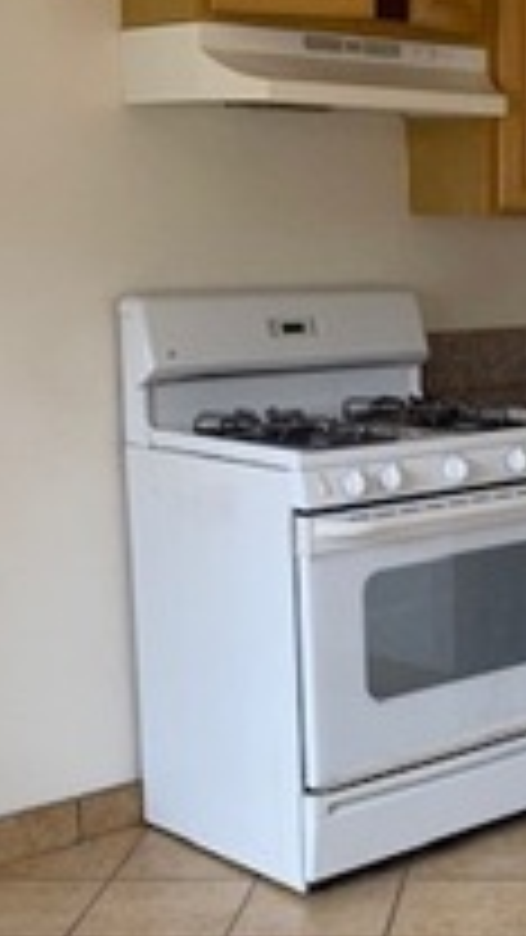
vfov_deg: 30.9
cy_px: 554
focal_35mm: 68
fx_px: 1686
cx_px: 618
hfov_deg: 17.0
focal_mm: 4.25
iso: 125
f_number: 1.8
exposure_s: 1/97
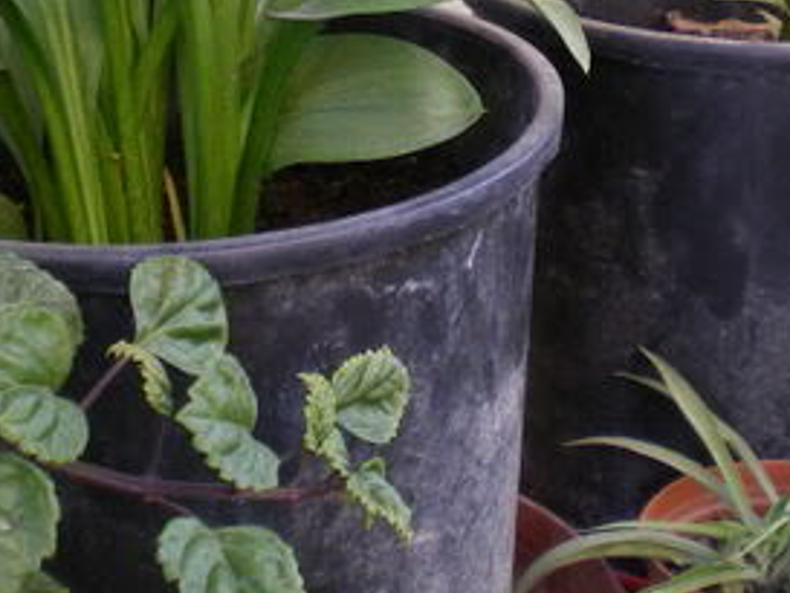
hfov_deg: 22.0
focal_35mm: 89
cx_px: 486
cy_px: -49
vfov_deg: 16.2
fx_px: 2032
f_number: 3.1
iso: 125
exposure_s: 1/60
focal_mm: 6.3
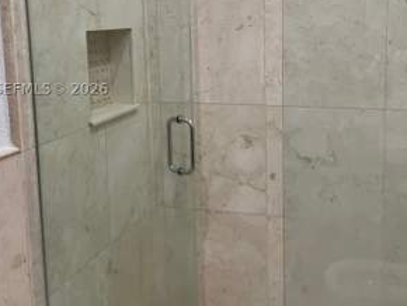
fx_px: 565
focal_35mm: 48
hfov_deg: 39.5
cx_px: 232
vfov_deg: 30.0
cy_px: 88
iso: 40
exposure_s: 1/60
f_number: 1.8
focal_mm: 3
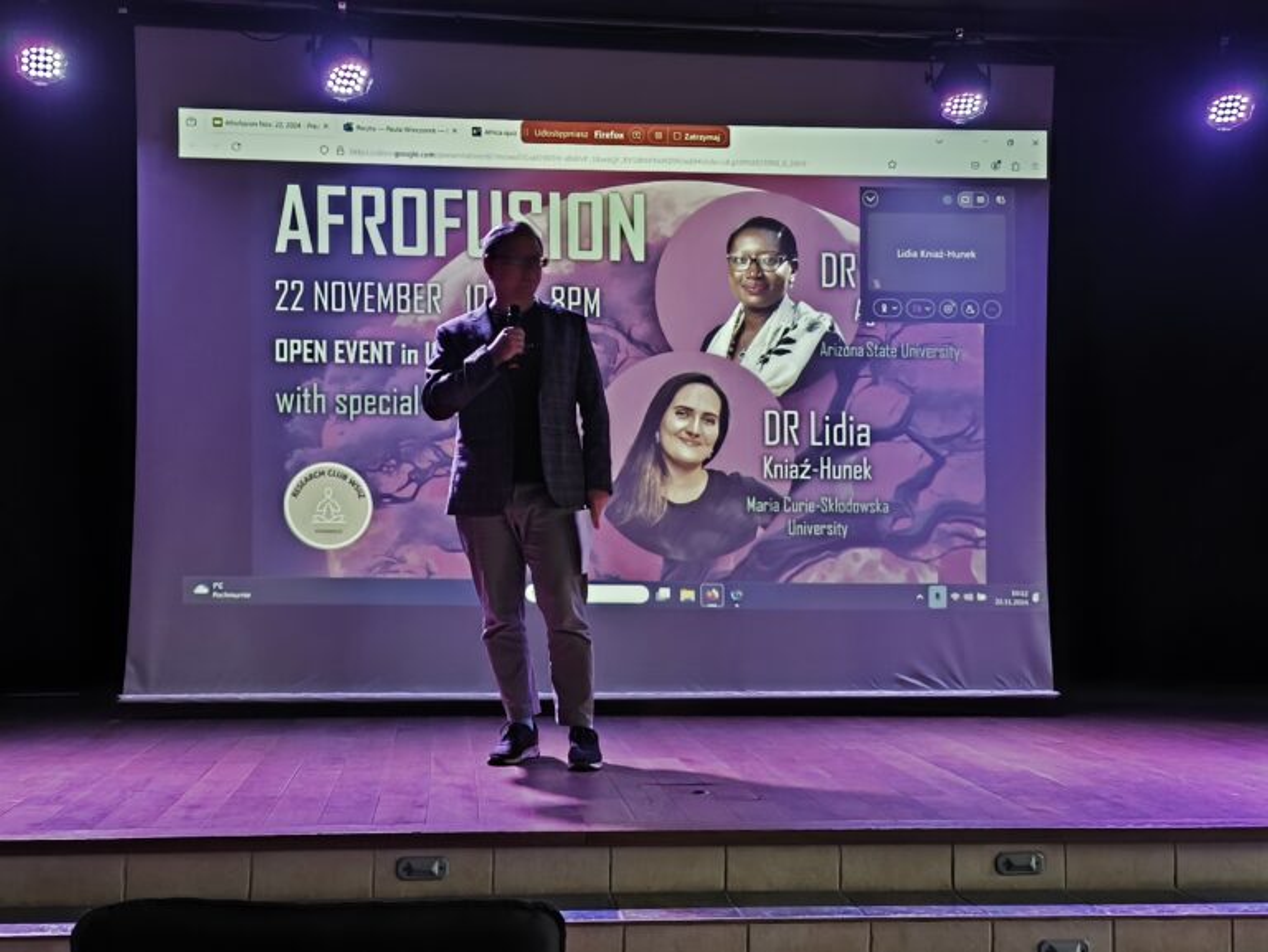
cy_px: 476
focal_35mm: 44
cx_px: 634
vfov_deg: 32.9
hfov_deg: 42.9
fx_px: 1613
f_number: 1.7
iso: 1000
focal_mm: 4.71
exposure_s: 1/17.1
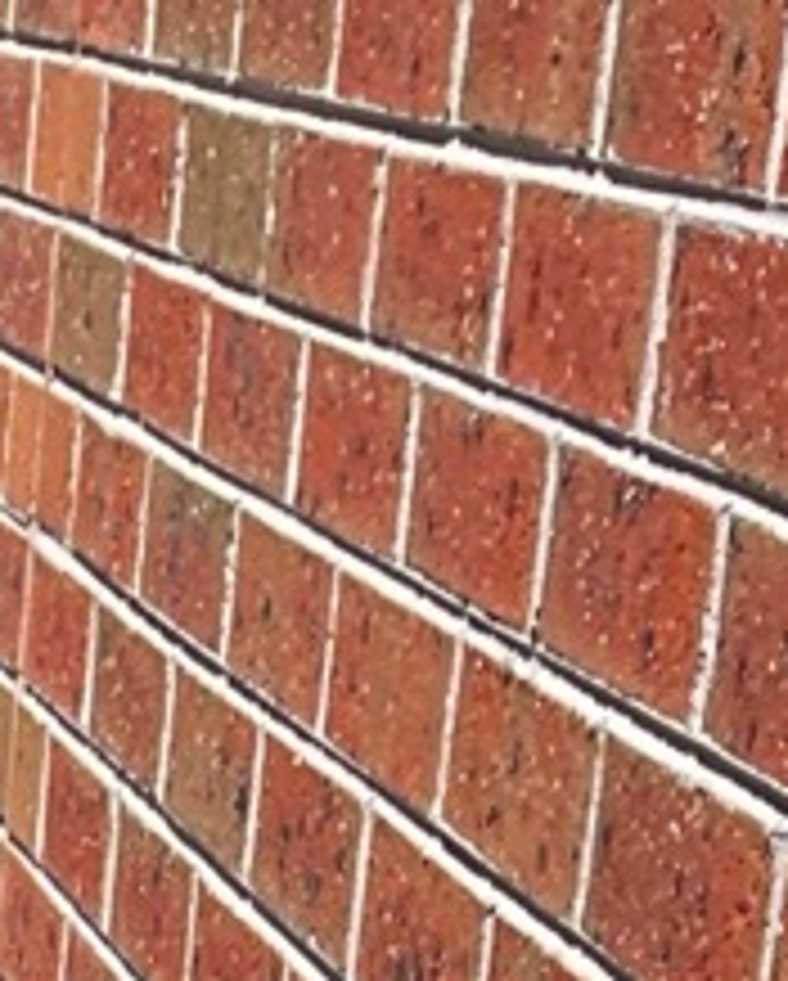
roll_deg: +4.4
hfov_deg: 8.4
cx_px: -905
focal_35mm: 173
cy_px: 2833
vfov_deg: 9.2
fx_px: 5033
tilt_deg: -28.9
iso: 16
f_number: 1.8
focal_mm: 3
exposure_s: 1/1412
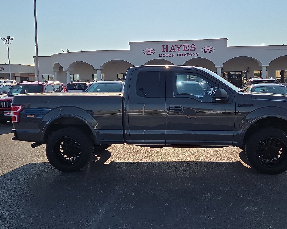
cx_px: 157
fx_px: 331
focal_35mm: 39
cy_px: 123
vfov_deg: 38.2
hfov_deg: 46.8
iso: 25
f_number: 1.8
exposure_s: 1/3333
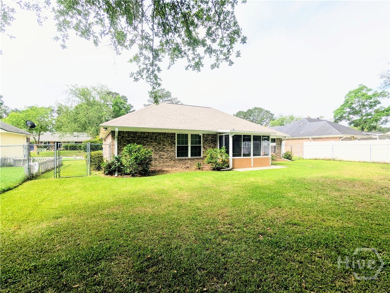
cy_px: 146
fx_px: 180
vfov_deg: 78.1
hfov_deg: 94.5
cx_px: 195
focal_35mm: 16
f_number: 2.2
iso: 47
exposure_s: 1/1575
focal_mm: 2.35
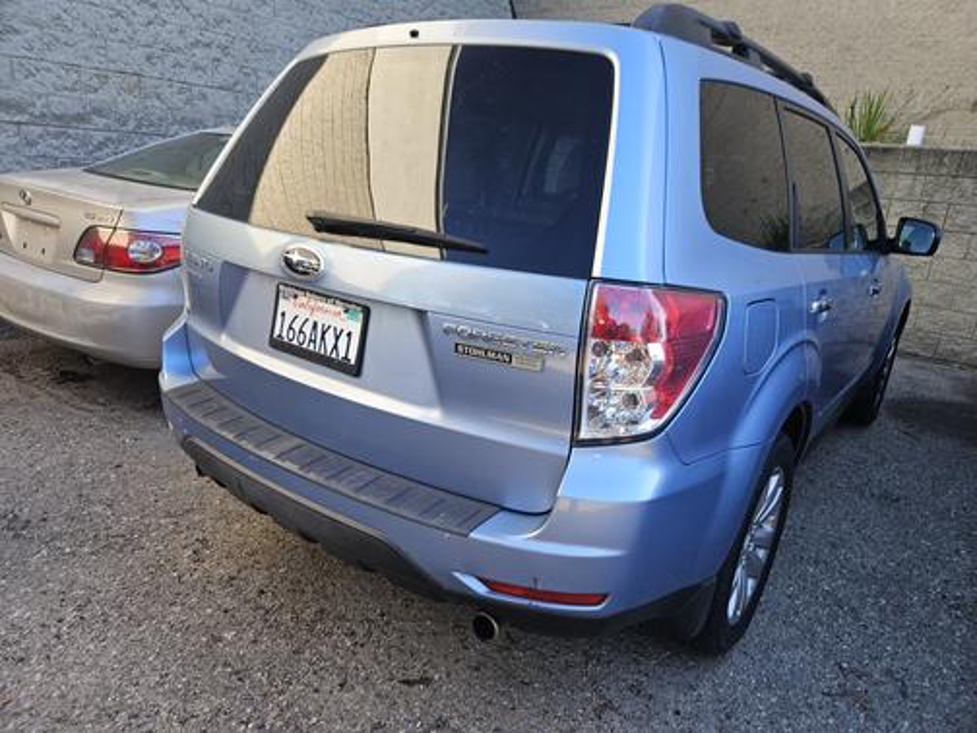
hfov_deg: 73.9
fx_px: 649
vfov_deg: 58.9
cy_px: 366
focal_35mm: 23
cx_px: 488
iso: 25
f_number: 1.8
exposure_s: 1/154
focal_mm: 5.4
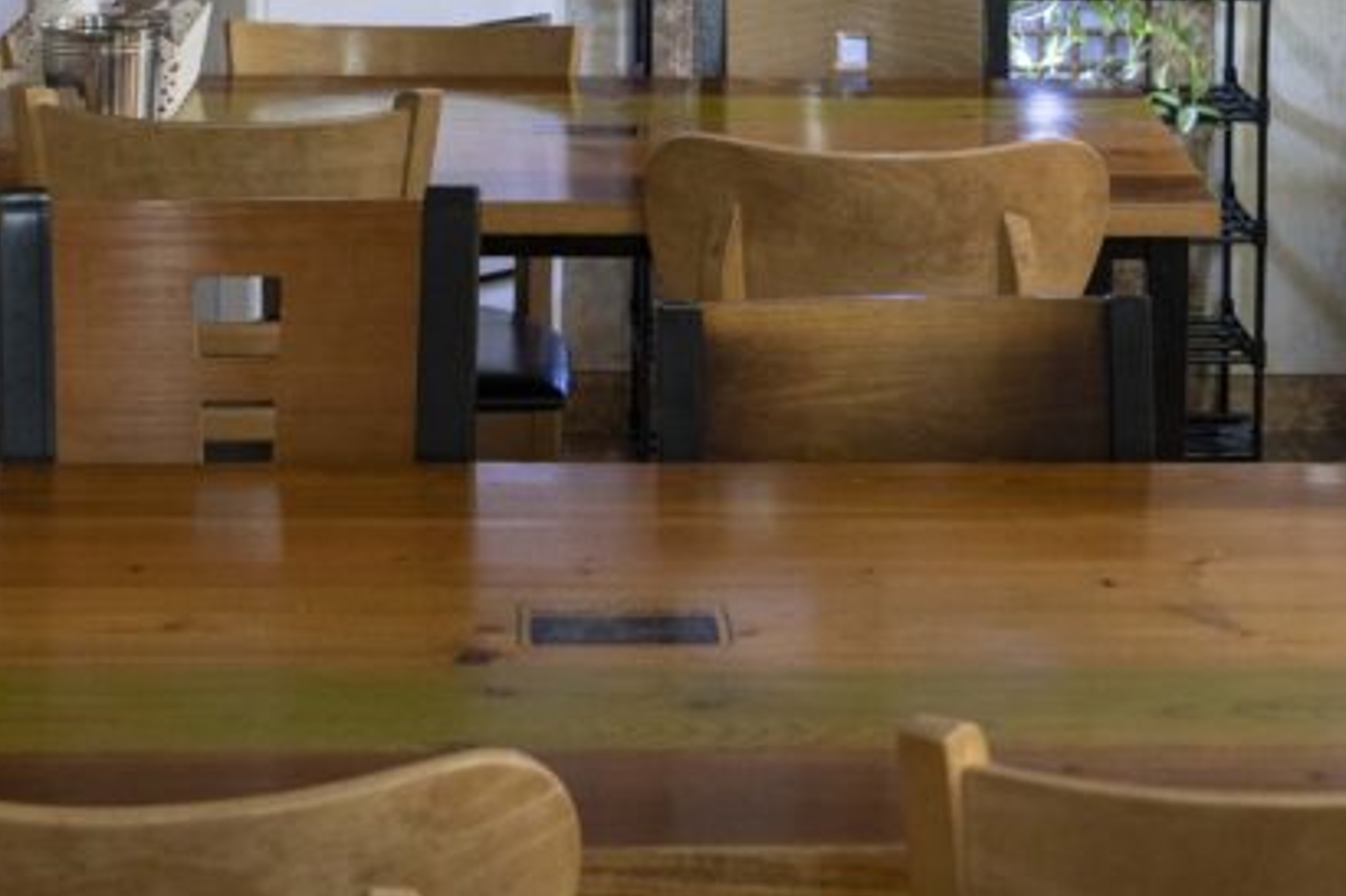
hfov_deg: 20.4
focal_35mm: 100
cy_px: -208
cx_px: 611
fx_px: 3737
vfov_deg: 13.3
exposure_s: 1/160
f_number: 5
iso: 3200
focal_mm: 40
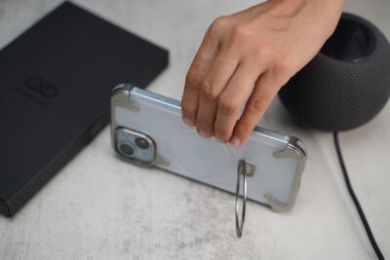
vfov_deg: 20.6
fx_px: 715
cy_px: 130
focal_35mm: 66
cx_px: 195
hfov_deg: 30.5
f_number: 3.5
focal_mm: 66
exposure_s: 1/160
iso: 1600
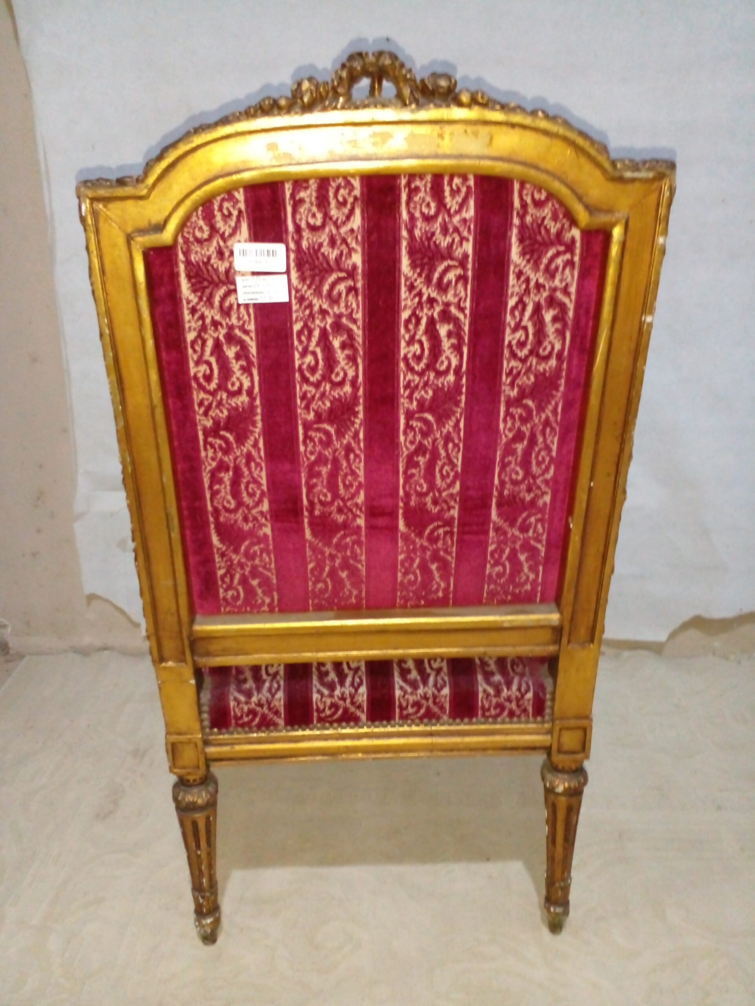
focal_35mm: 27
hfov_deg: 51.4
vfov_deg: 65.3
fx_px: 785
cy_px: 503
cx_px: 378
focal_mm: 3.6
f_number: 1.9
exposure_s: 1/25
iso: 500
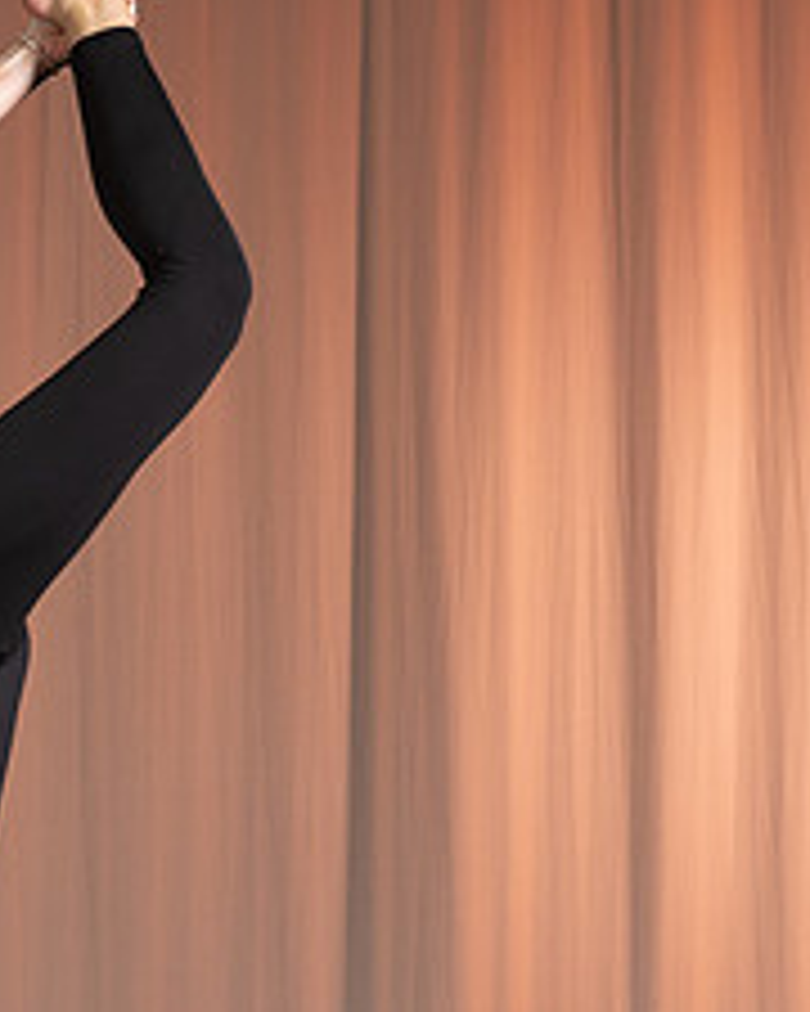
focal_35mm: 289
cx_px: -302
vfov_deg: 6.7
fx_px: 8660
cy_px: 601
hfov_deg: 5.3
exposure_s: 1/160
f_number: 6.3
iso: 125
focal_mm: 77
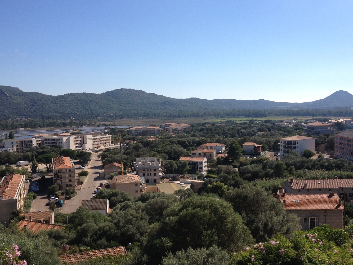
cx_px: 177
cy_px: 143
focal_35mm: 42
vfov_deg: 34.3
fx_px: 428
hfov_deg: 44.8
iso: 64
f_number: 2.4
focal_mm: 4.28
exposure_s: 1/2045
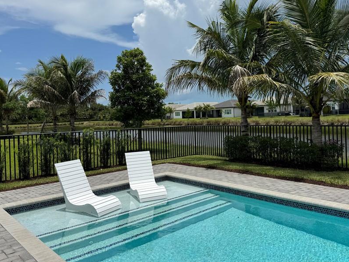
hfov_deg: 58.3
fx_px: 313
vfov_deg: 45.4
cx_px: 182
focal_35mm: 31
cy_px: 120
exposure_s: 1/10417
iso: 80
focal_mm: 6.76
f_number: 1.78
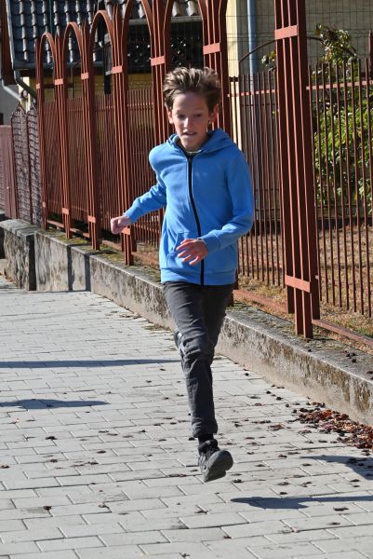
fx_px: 1862
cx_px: 186
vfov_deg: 17.0
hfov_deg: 11.4
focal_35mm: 120
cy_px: 280
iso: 1600
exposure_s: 1/1000
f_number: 16
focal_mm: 120
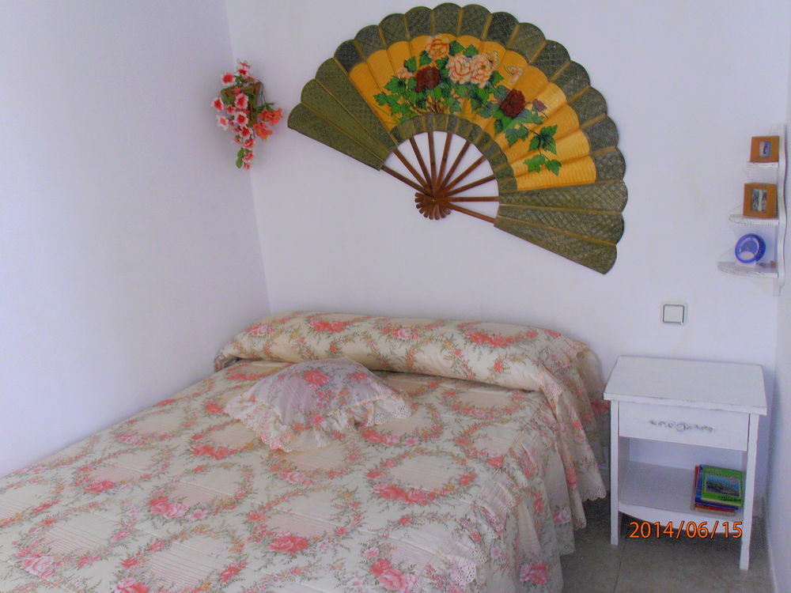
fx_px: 686
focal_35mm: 30
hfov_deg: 60.0
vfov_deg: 46.8
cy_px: 296
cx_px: 396
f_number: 3.5
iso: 125
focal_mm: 5.25
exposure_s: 1/30
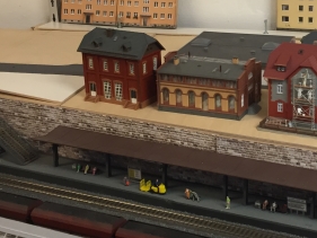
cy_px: 69
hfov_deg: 28.4
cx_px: 280
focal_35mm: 66
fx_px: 605
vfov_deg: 22.1
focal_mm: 4.15
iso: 100
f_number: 2.2
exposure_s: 1/33
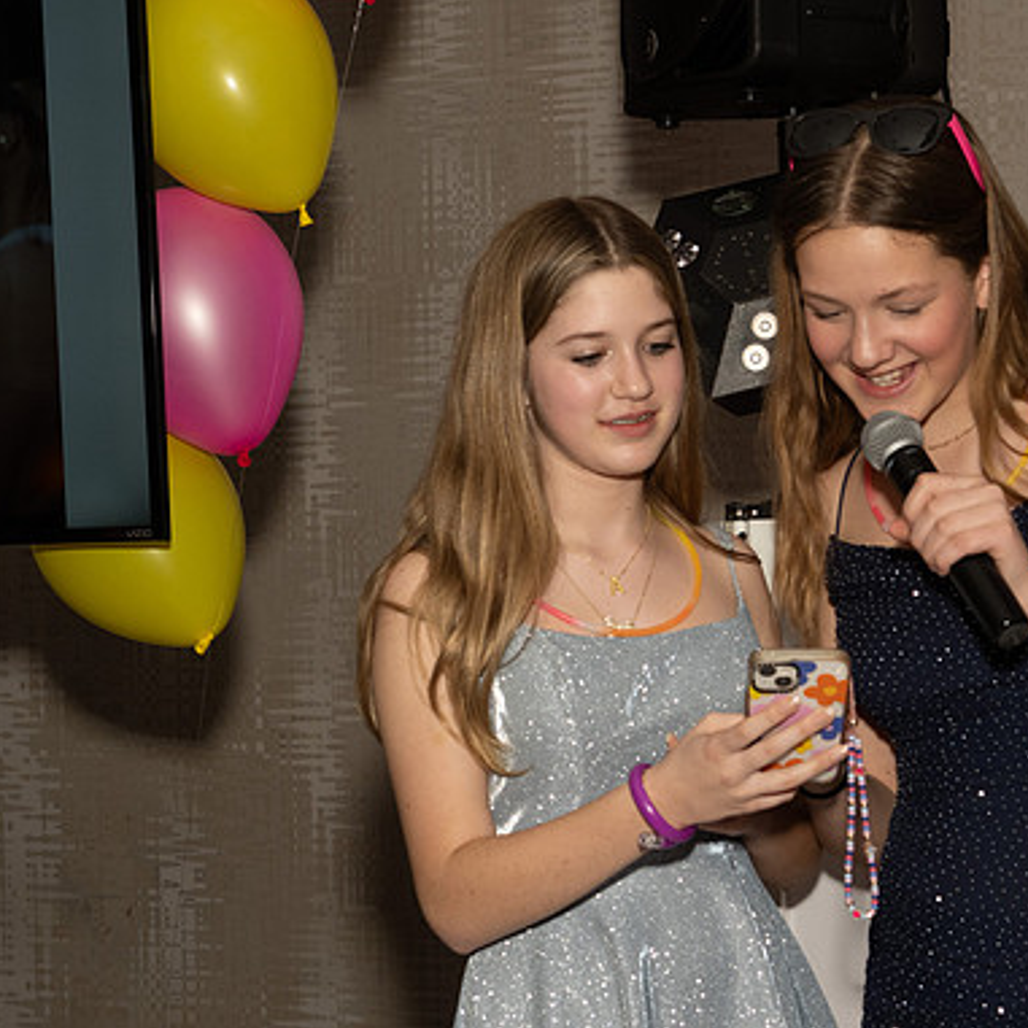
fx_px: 3125
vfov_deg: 18.7
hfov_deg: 18.6
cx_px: 683
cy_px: 513
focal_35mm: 93
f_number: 7.1
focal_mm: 48
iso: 800
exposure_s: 1/250
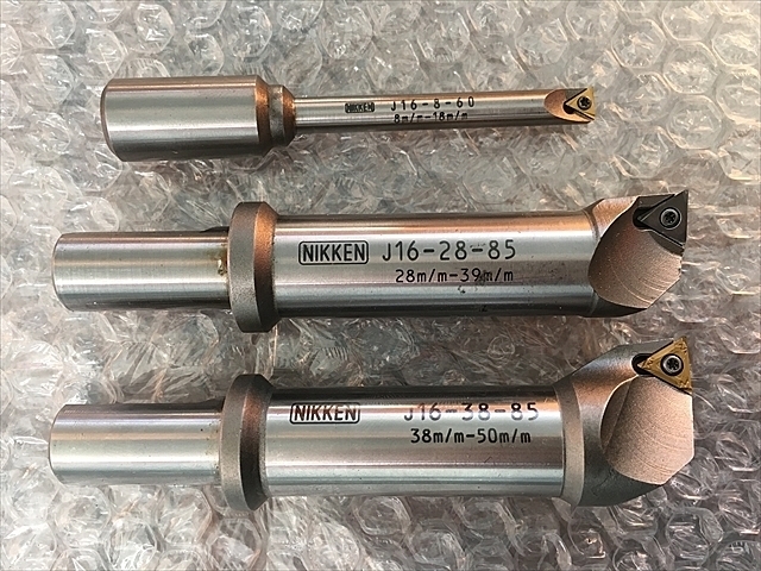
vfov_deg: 48.2
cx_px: 380
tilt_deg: -86.6
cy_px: 286
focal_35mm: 29
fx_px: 638
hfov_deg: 61.7
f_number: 2.2
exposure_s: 1/30
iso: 64
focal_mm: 4.15
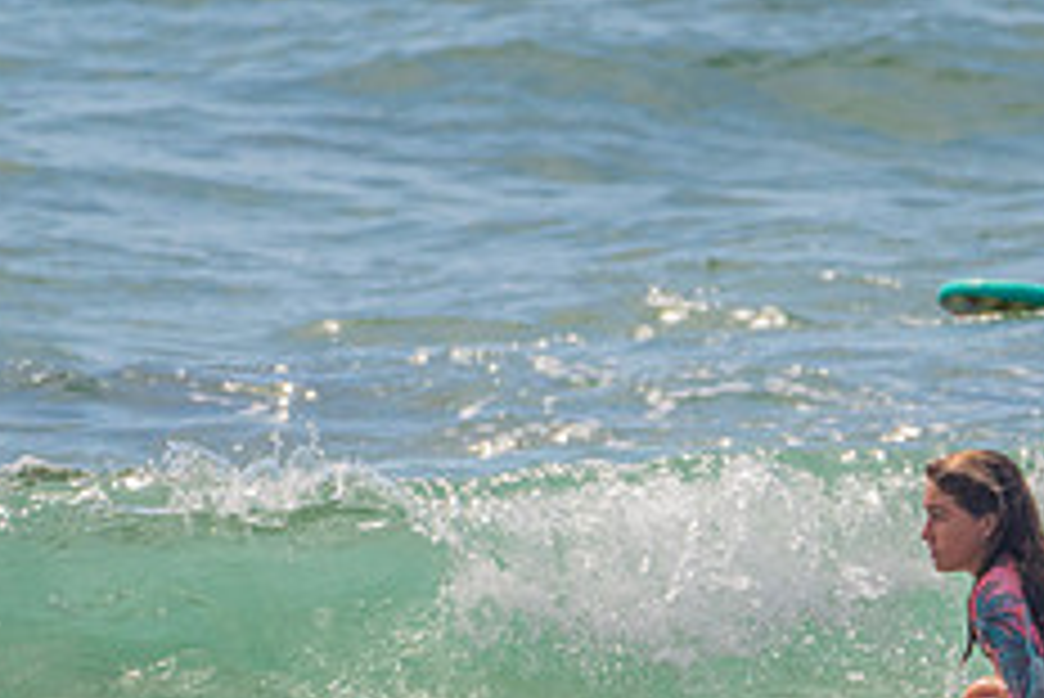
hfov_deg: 1.3
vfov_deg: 0.9
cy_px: 708
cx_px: 1061
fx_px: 44425
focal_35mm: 1531
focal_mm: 500
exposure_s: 1/640
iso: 250
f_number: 5.6
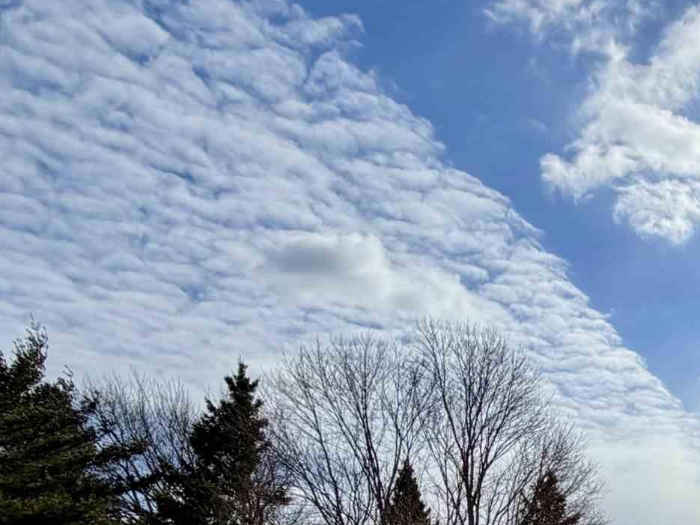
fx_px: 930
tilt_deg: -1.4
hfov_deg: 33.9
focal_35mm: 46
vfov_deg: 26.7
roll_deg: -0.8
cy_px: 679
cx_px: 827
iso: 25
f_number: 2.2
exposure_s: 1/2410
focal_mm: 2.22
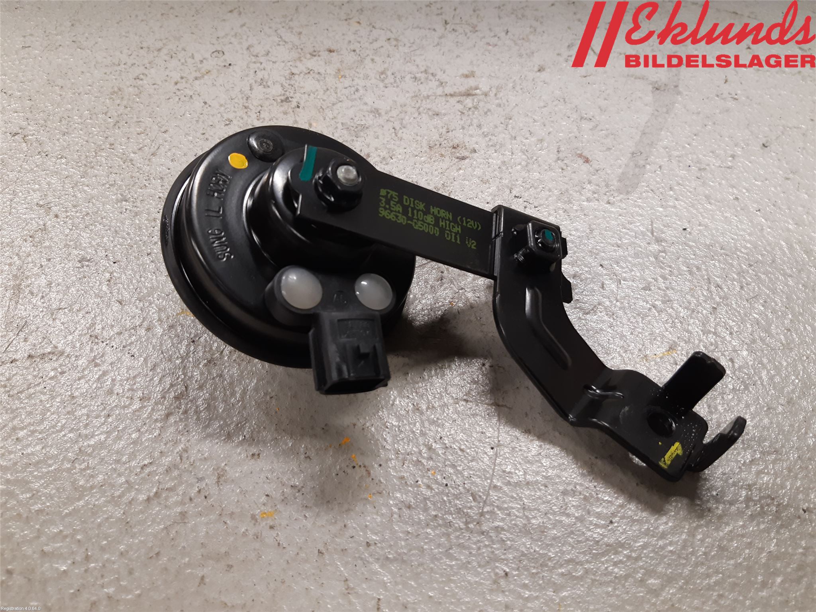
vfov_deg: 53.1
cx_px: 408
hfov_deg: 67.3
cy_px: 306
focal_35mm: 26
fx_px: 613
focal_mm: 3.93
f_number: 1.7
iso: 100
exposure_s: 1/50
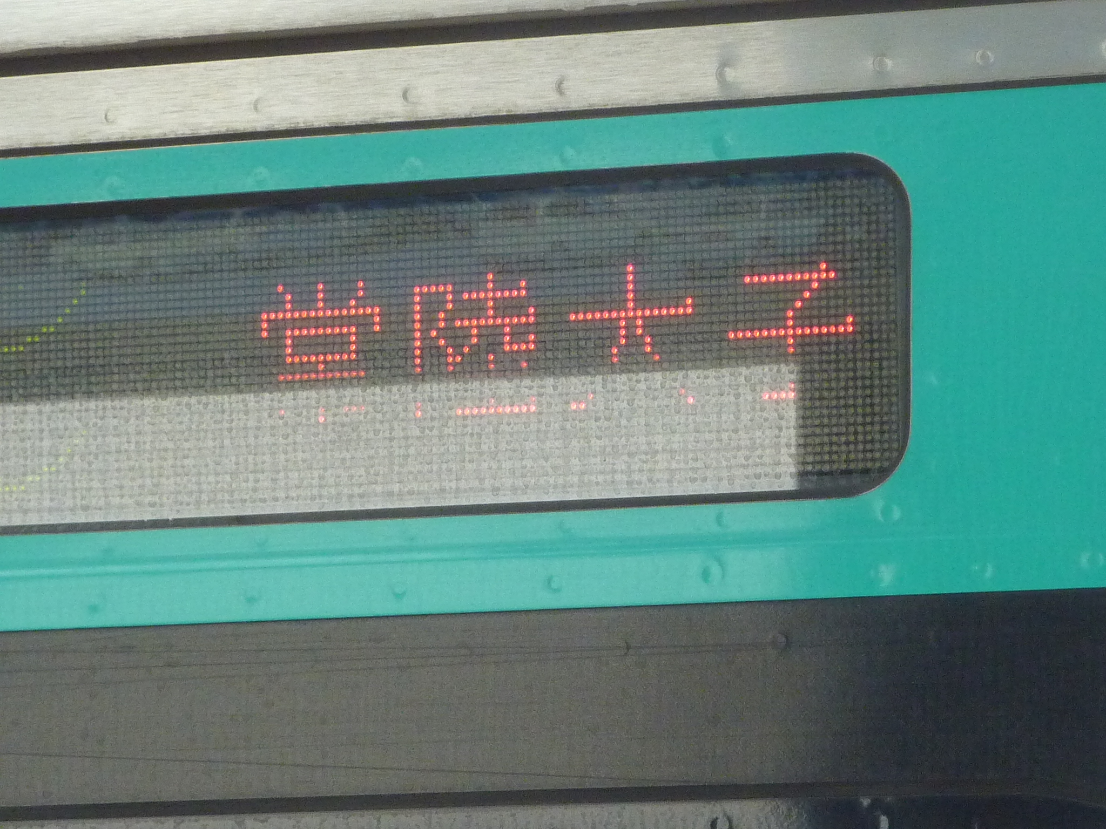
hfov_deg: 8.0
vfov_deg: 6.0
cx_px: 553
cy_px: 414
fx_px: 7892
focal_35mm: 247
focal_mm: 22.5
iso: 320
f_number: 4.5
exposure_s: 1/320
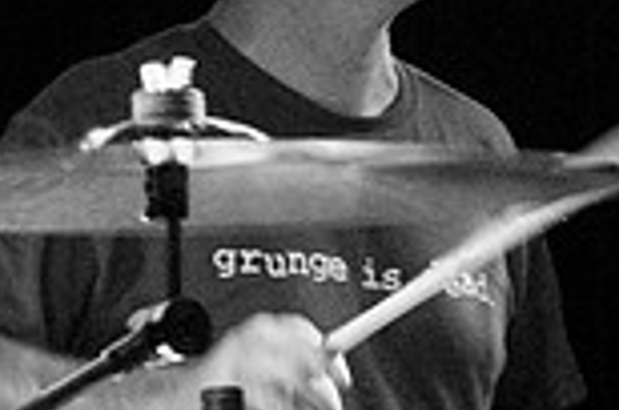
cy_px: 185
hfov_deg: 10.4
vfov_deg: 6.9
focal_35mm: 198
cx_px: 382
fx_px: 3395
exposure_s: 1/50
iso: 1600
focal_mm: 35
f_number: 2.8
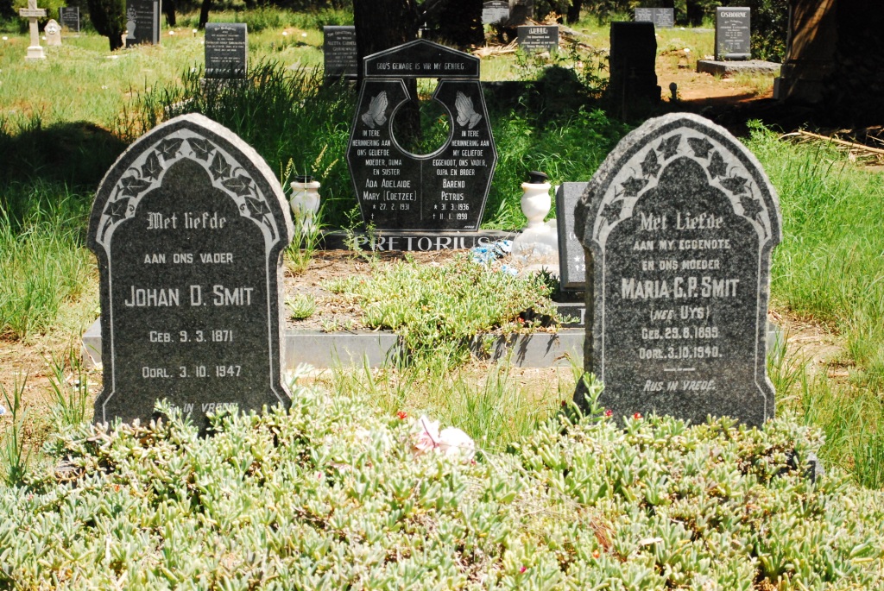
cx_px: 442
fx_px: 1549
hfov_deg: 31.9
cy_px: 296
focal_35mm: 63
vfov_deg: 21.6
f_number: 5.3
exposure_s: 1/4000
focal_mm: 42
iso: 1600
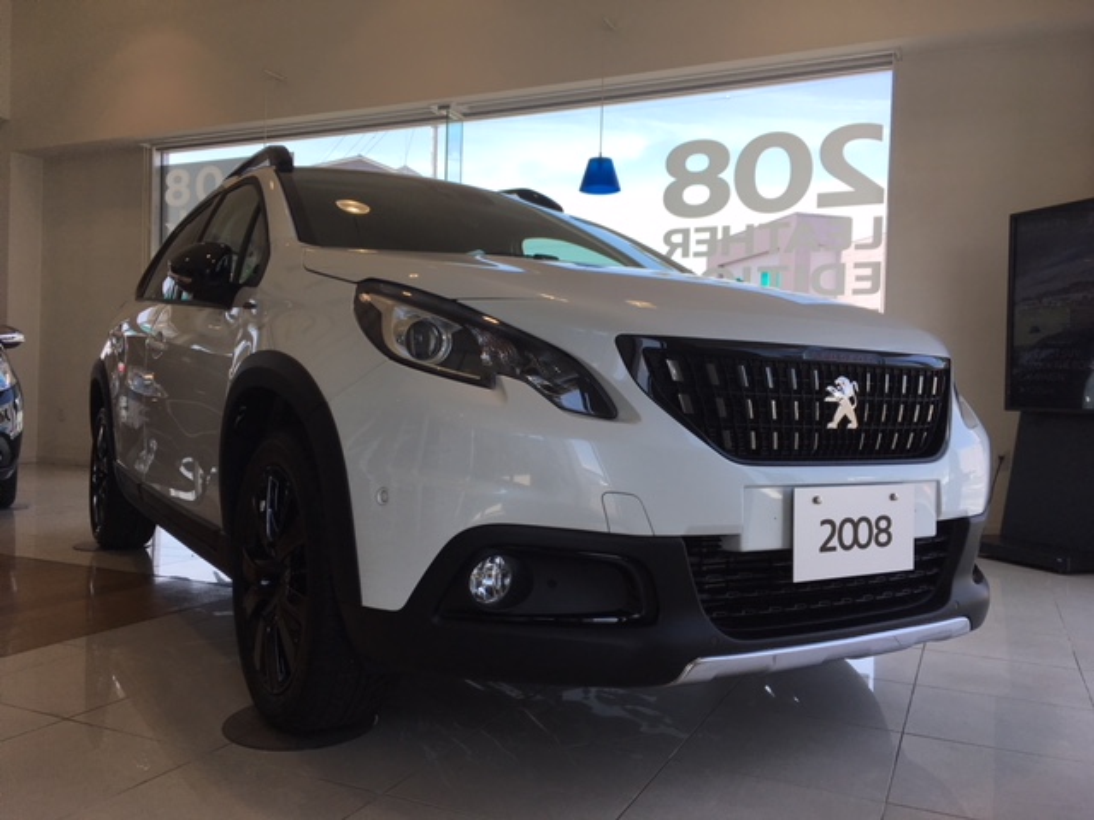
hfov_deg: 61.7
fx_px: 917
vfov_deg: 48.2
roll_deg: -1.9
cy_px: 410
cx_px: 547
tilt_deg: -0.7
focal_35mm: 29
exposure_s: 1/444
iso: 25
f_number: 2.2
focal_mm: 4.15
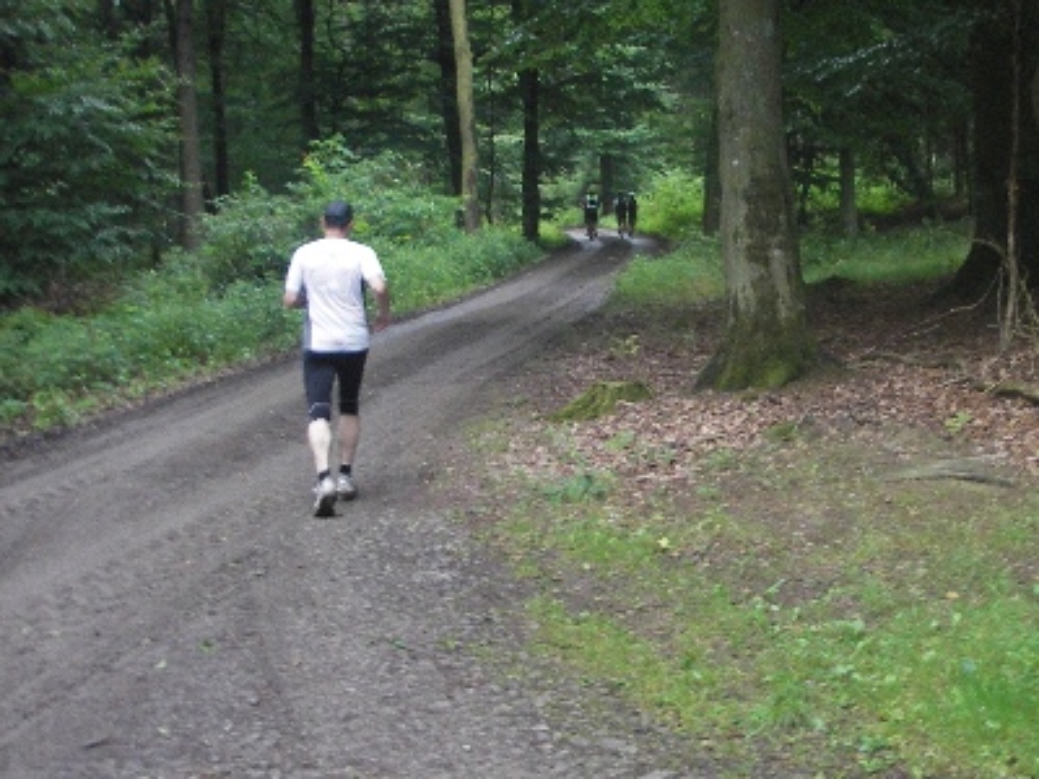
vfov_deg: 37.7
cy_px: 390
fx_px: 1141
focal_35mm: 38
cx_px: 520
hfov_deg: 49.0
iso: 125
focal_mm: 6.3
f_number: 3.3
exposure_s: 1/30
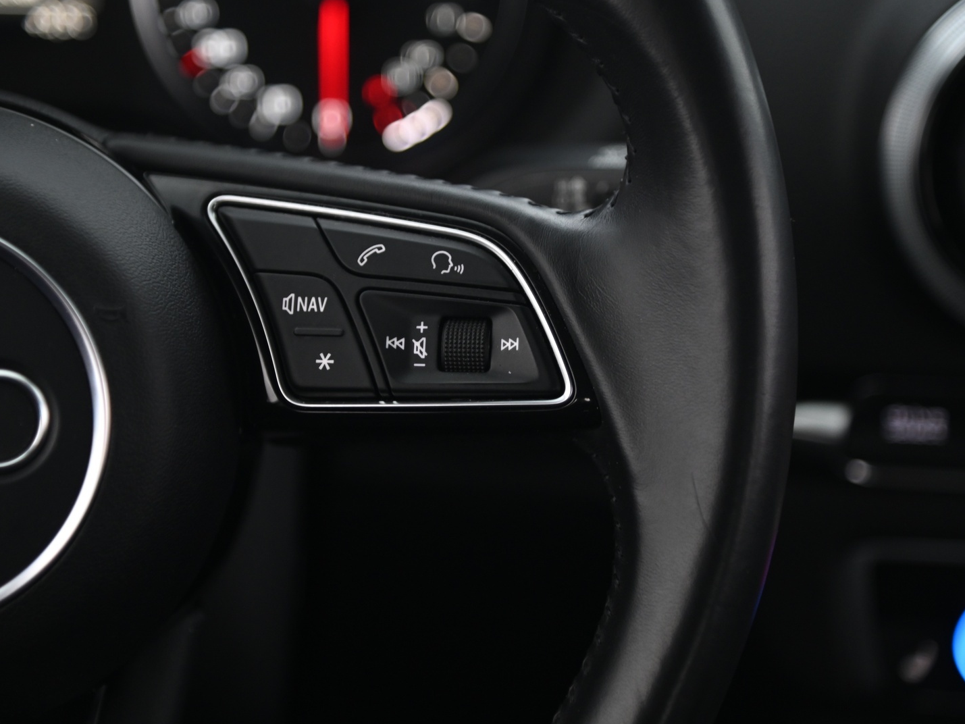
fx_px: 3652
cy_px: 363
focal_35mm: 131
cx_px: 446
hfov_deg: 15.1
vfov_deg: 11.3
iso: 2000
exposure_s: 1/15
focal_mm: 120
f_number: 4
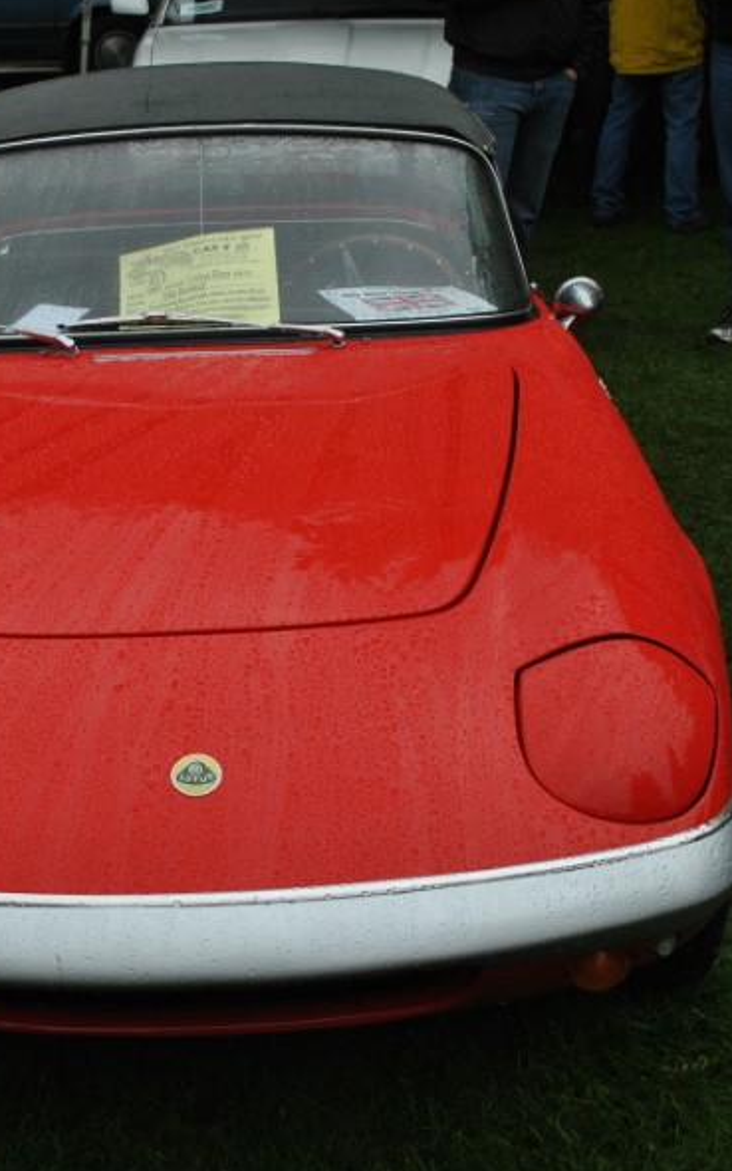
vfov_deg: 36.3
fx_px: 1787
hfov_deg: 23.0
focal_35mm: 56
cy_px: 584
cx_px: 232
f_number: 7.1
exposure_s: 1/200
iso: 100
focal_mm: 24
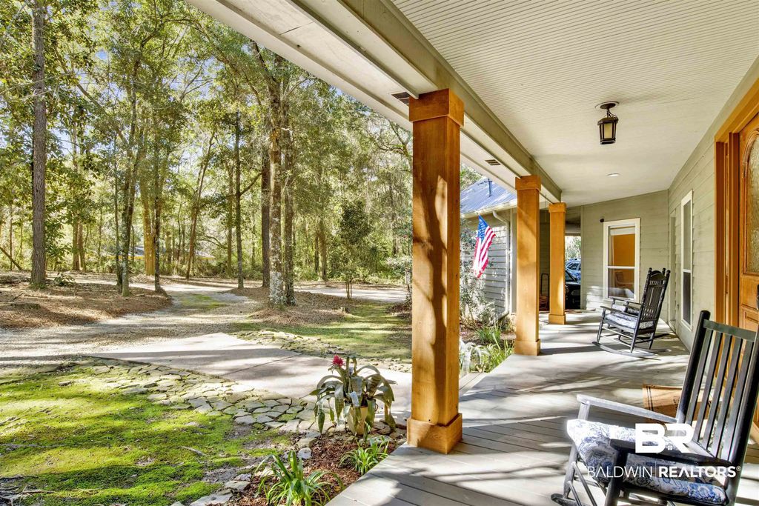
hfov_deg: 90.0
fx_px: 380
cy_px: 253
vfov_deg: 67.4
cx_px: 380
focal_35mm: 18
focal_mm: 18
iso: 200
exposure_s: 1/30
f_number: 11
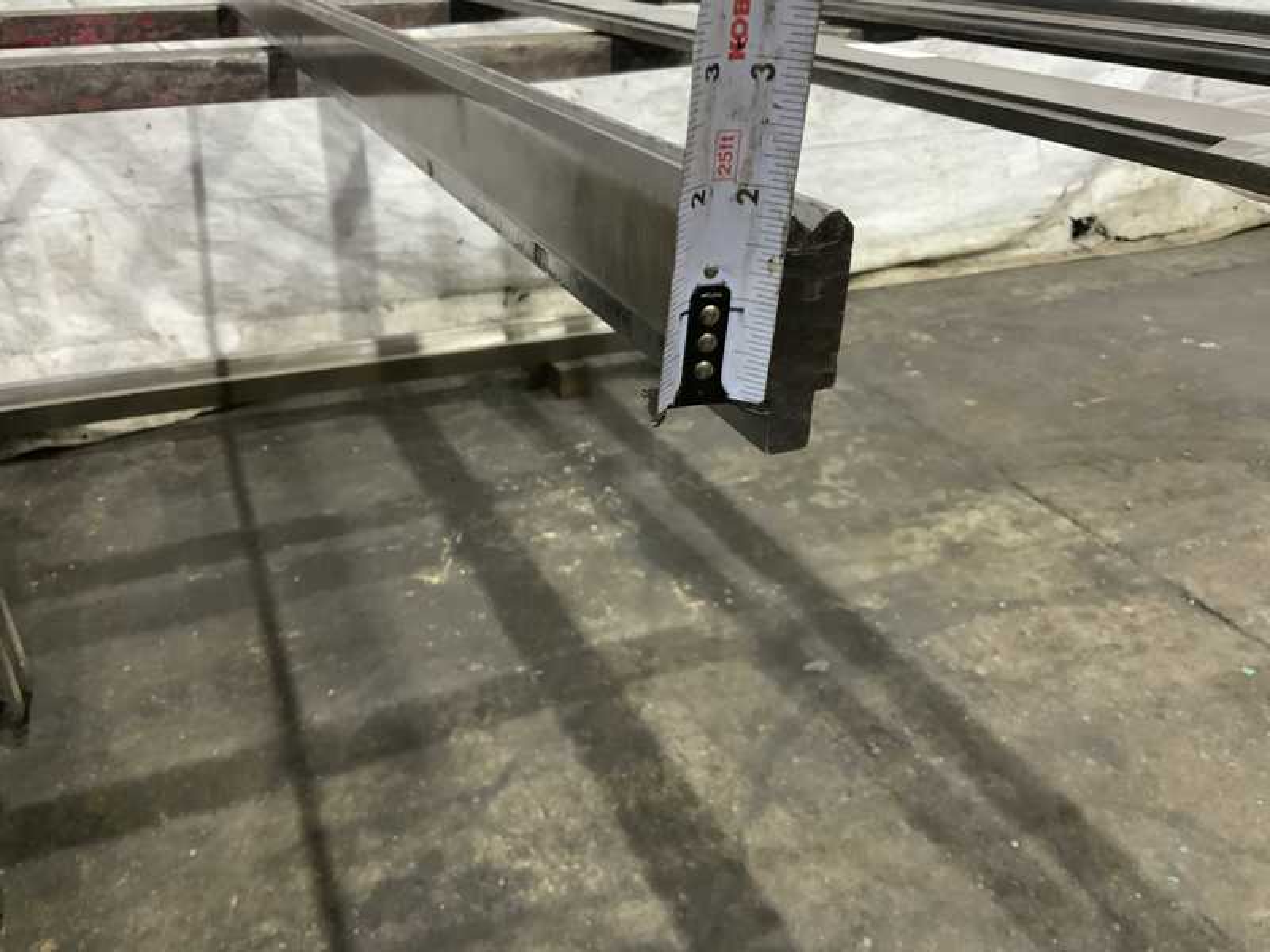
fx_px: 1064
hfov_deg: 61.7
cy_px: 476
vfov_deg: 48.2
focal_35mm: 29
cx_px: 635
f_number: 1.8
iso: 200
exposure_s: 1/40
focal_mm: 3
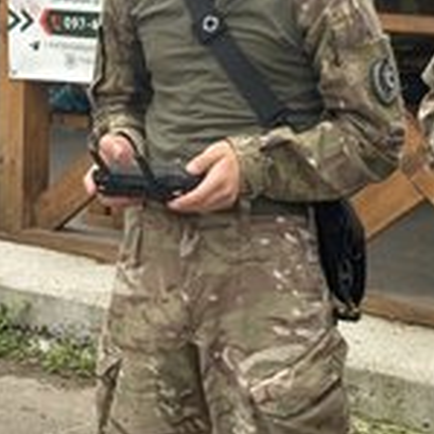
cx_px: 250
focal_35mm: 114
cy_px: 15
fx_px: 1617
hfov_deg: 15.3
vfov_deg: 15.1
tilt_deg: -3.1
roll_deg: -1.2
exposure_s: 1/654
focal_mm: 6.86
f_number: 1.78
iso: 64
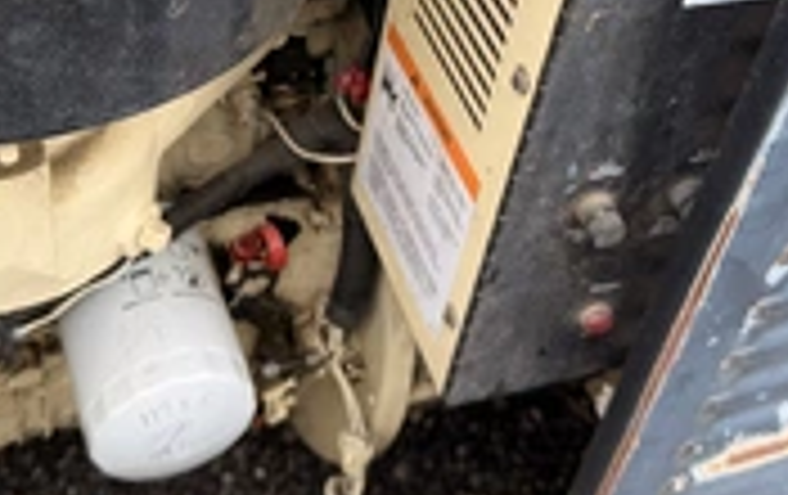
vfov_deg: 21.7
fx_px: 1248
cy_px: 14
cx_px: 369
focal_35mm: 58
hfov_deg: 35.0
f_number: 1.78
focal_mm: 6.76
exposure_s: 1/563
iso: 80
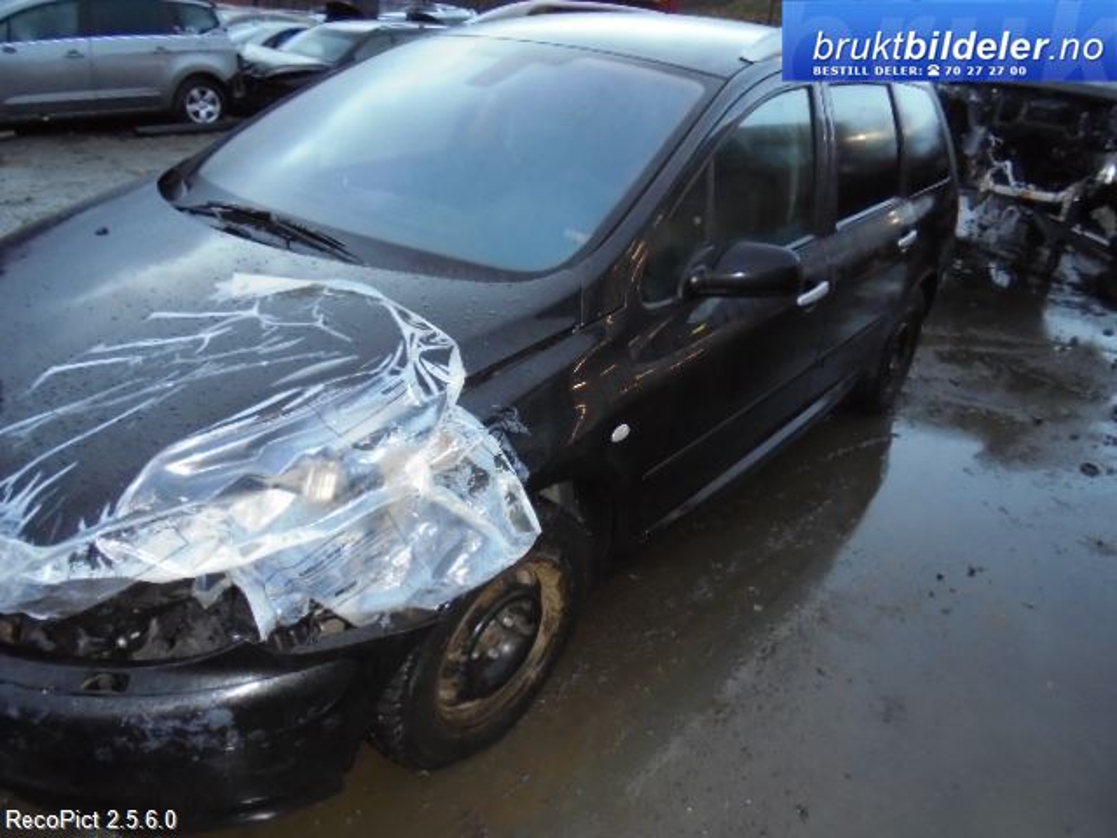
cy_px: 419
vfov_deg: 53.1
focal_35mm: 26
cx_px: 558
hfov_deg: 67.3
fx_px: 839
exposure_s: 1/30
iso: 400
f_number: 3.5
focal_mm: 4.6
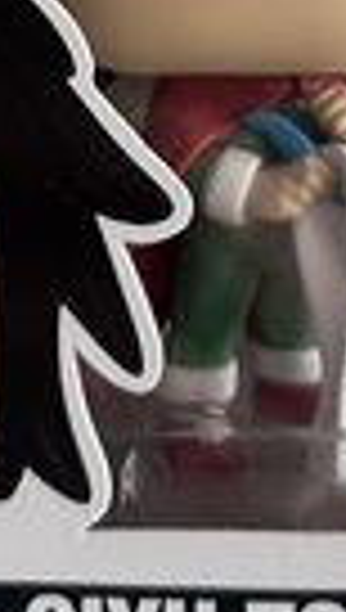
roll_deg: -1.1
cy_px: -180
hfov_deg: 12.6
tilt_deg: -1.2
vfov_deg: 20.3
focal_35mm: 96
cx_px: 240
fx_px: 1558
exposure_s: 1/88
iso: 250
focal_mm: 6.86
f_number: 1.78
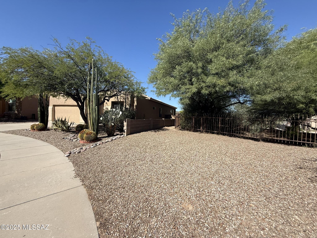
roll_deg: -2.5
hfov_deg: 102.1
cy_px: 119
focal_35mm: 14
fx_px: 128
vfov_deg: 85.7
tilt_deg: -0.8
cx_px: 158
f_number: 2.2
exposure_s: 1/1656
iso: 50
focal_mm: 2.22
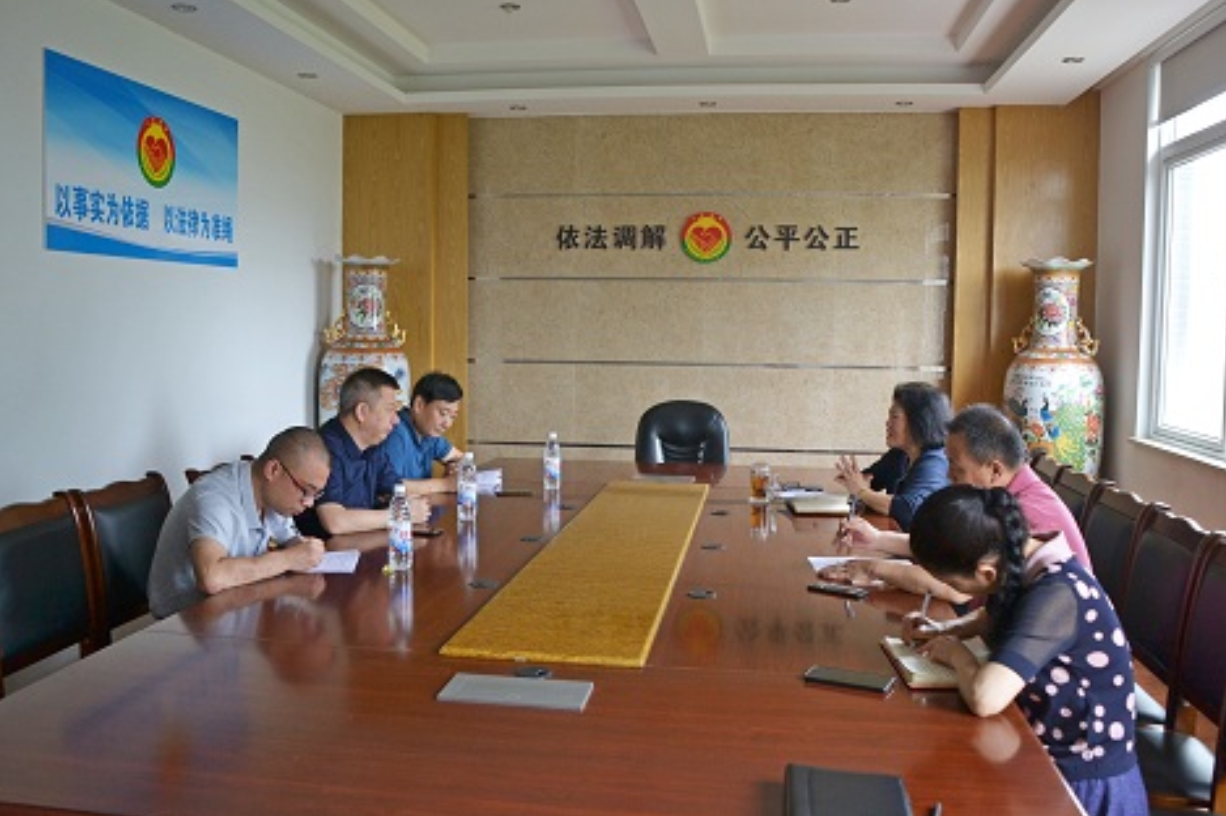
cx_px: 609
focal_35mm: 32
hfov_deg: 58.8
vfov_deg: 41.0
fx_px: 1089
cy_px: 386
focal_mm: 20
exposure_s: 1/125
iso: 400
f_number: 3.5
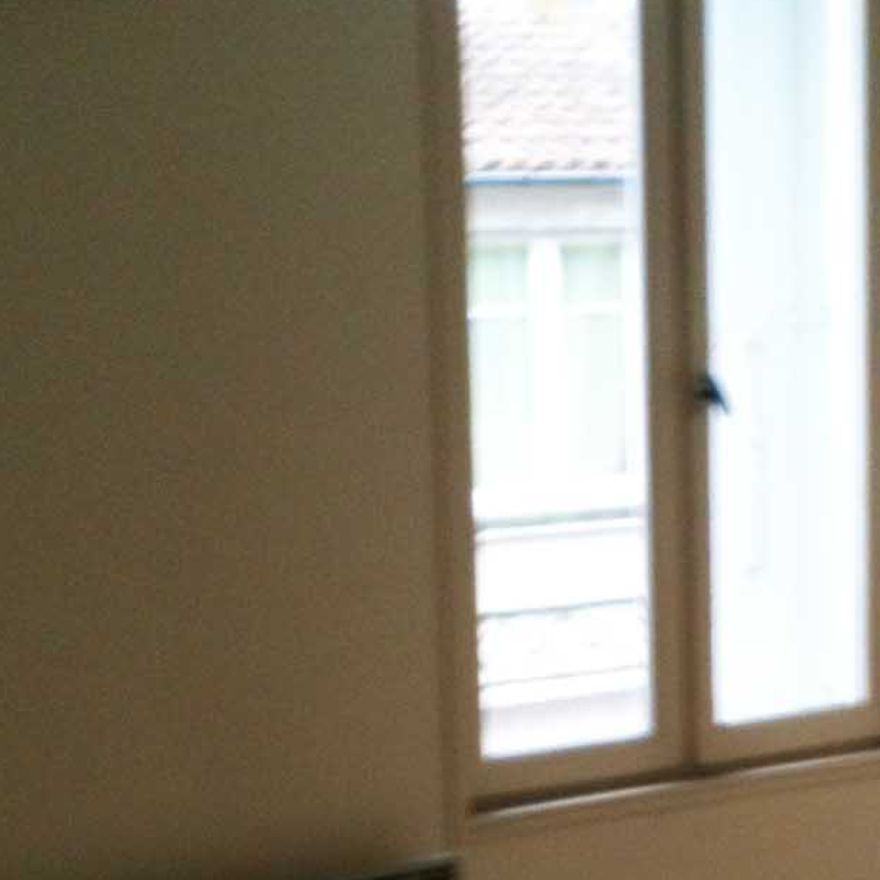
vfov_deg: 16.7
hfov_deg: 16.7
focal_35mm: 103
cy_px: 768
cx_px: 774
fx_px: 2962
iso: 64
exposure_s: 1/20
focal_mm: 3.85
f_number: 2.8
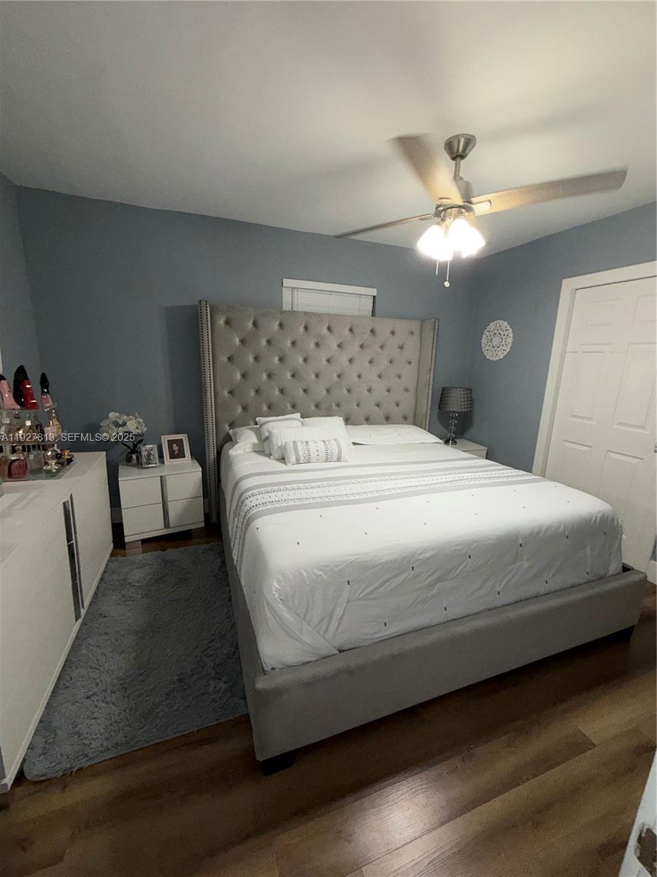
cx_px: 328
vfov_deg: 102.1
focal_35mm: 14
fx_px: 354
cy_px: 438
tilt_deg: -13.3
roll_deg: -1.0
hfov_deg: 85.7
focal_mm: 2.22
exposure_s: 1/120
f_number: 2.2
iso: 80
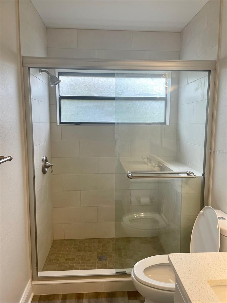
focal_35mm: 26
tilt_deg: -6.9
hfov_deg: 53.1
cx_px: 114
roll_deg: +0.2
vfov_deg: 67.3
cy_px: 152
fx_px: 227
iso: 50
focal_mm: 4.2
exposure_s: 1/120
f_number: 1.6
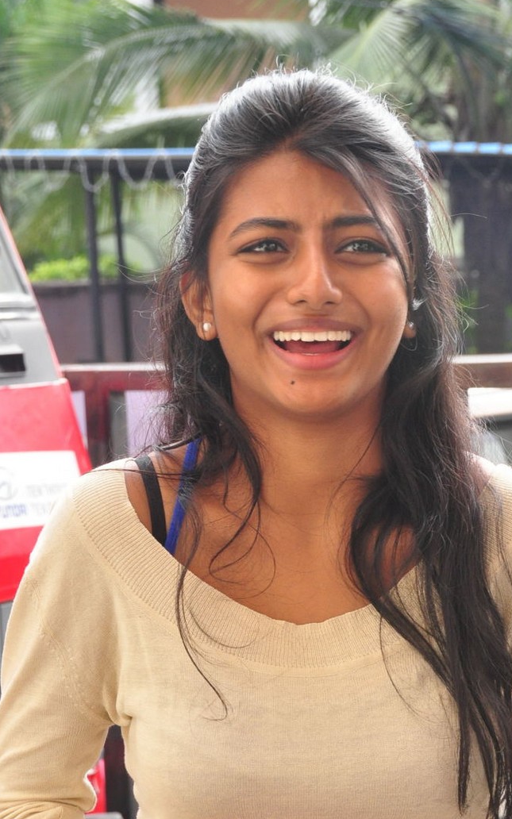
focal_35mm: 105
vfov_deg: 19.7
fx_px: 2344
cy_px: 607
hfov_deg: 12.5
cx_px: 318
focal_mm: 46
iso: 800
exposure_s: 1/125
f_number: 9
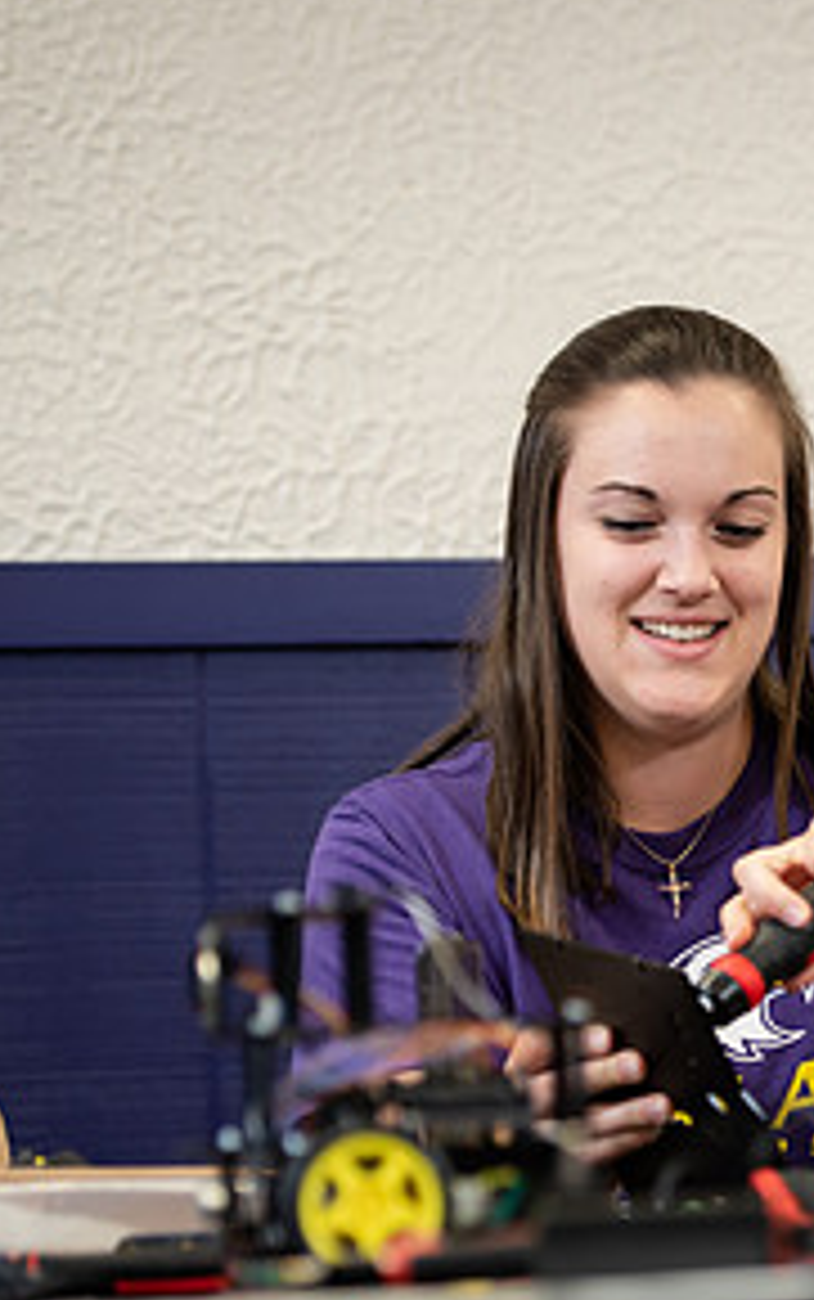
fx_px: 6521
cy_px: 767
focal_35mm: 184
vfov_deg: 11.4
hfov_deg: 7.1
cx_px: 1007
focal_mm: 90
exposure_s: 1/200
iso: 640
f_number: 3.2
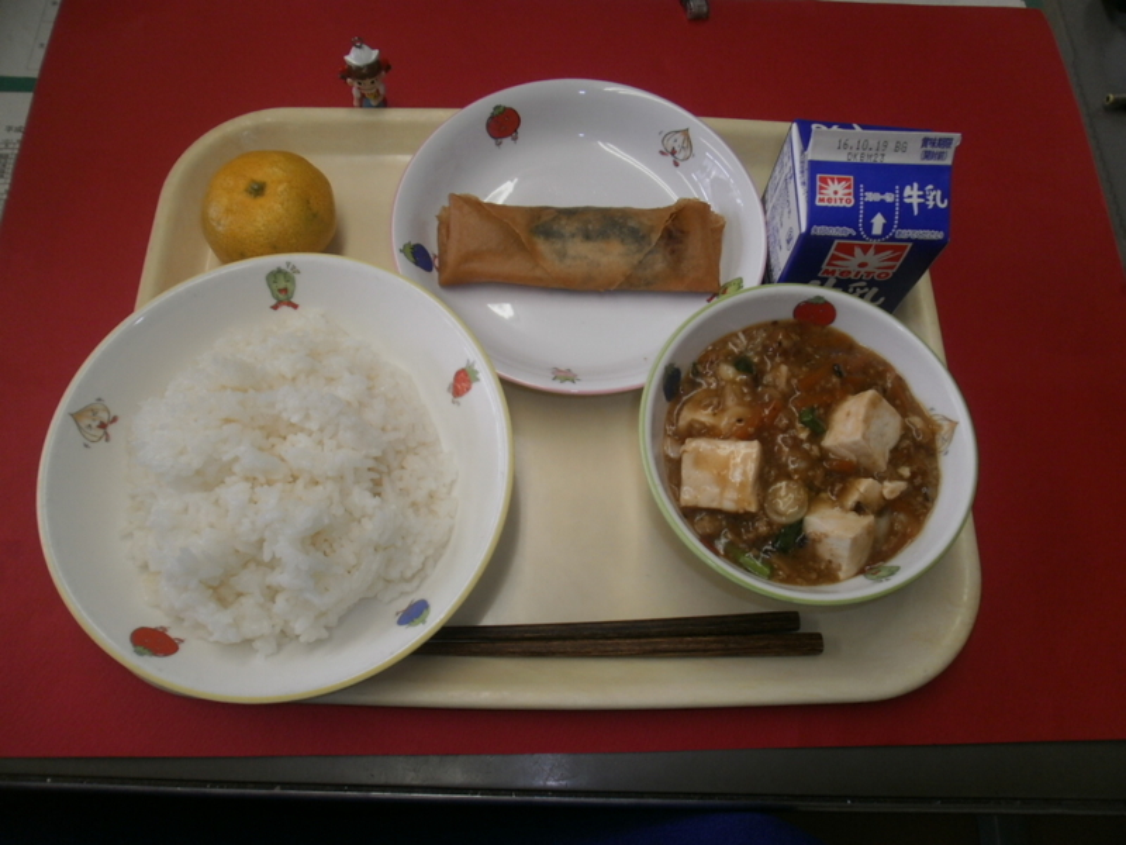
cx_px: 563
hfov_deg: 67.3
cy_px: 422
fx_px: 846
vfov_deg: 53.1
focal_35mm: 26
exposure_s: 1/100
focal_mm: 4.65
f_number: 2.6
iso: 100
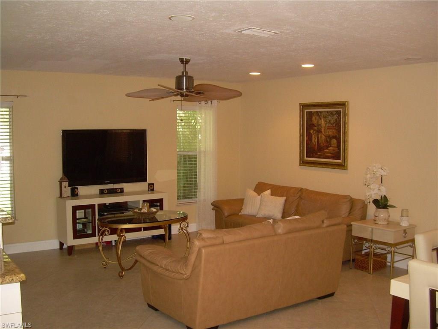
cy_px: 164
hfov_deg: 49.0
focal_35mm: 38
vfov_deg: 37.7
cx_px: 219
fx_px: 481
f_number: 2.8
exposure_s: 1/60
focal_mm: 6.3
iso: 200
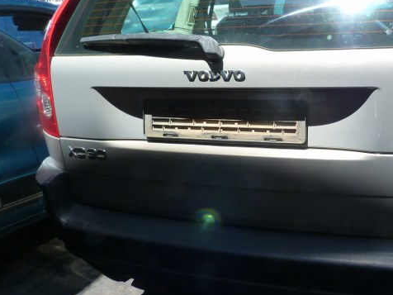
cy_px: 111
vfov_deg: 34.2
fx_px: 477
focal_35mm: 42
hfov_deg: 43.6
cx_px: 287
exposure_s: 1/200
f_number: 4
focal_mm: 4.5
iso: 125
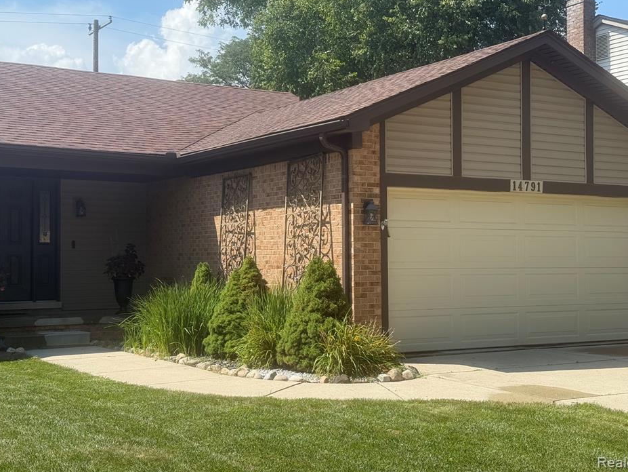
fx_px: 962
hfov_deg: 36.2
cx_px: 319
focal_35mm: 53
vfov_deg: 27.5
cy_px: 213
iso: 100
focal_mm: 6.76
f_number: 1.78
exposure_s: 1/3891
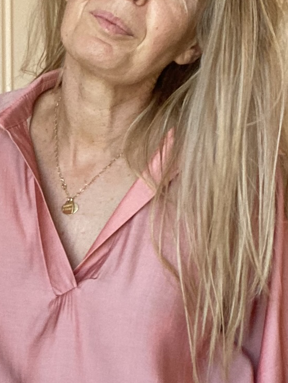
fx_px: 921
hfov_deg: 17.3
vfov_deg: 23.0
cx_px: -6
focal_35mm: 83
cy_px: 342
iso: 100
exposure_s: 1/73
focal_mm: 2.71
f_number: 2.2
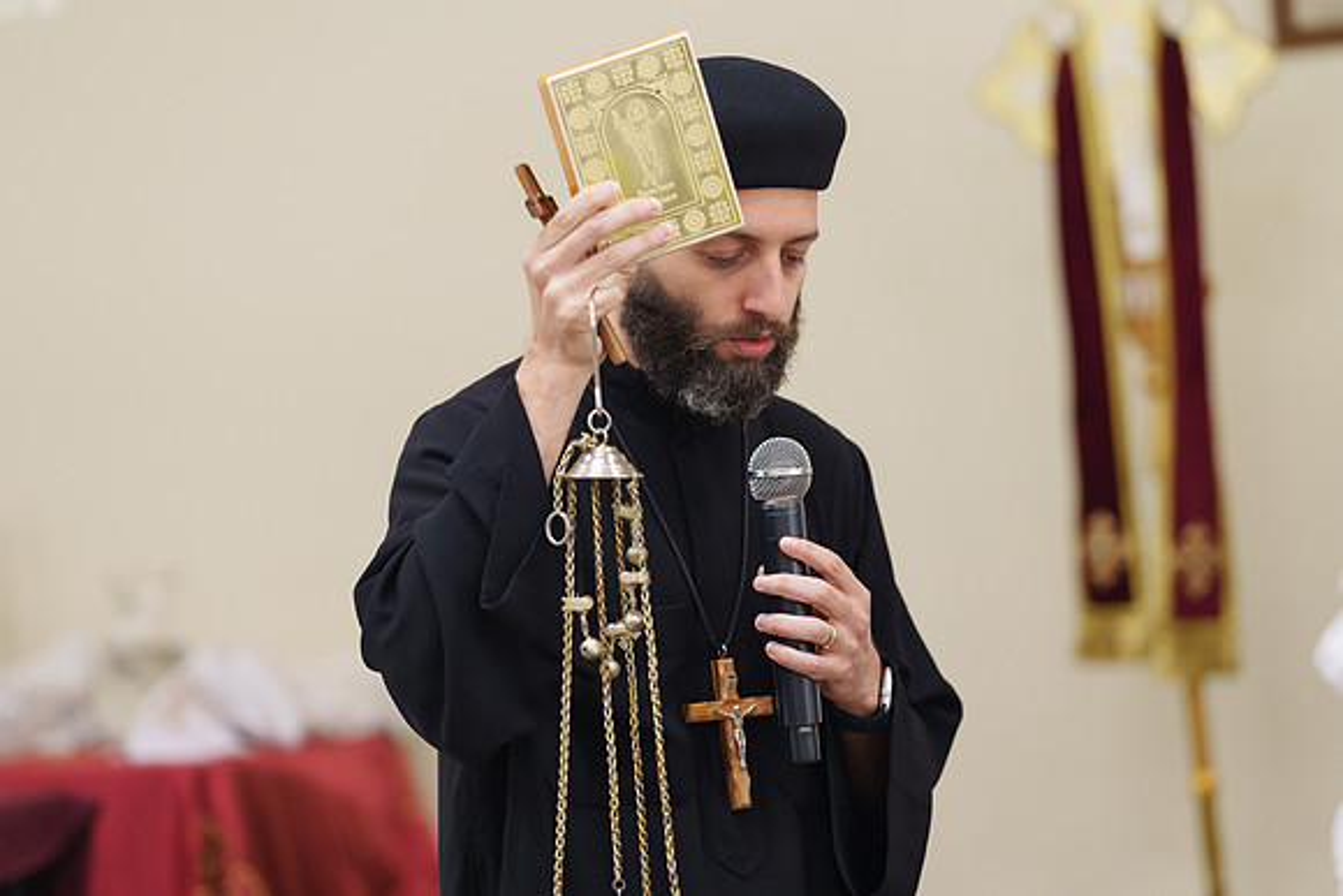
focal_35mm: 159
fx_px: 5918
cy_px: 399
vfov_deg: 8.7
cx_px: 672
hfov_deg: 12.9
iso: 1600
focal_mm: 143
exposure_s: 1/160
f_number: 2.8
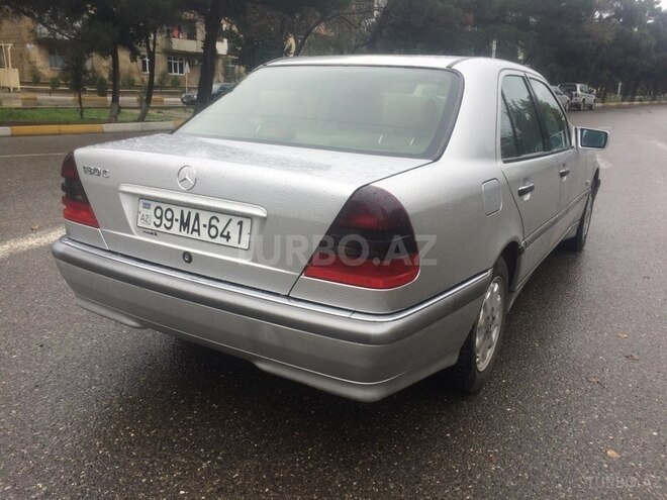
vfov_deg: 48.2
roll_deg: -0.4
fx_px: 559
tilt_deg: -14.7
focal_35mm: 29
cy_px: 250
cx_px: 334
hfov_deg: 61.7
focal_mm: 4.15
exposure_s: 1/250
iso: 32
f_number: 2.2
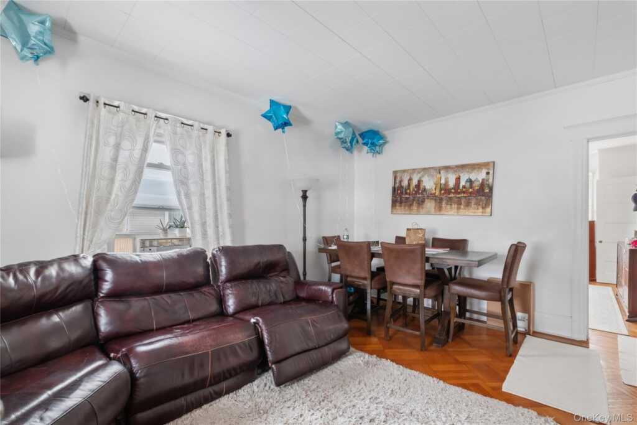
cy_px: 212
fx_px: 265
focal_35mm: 15
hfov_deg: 100.4
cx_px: 318
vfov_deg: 77.3
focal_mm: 10
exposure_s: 1.5
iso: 320
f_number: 8
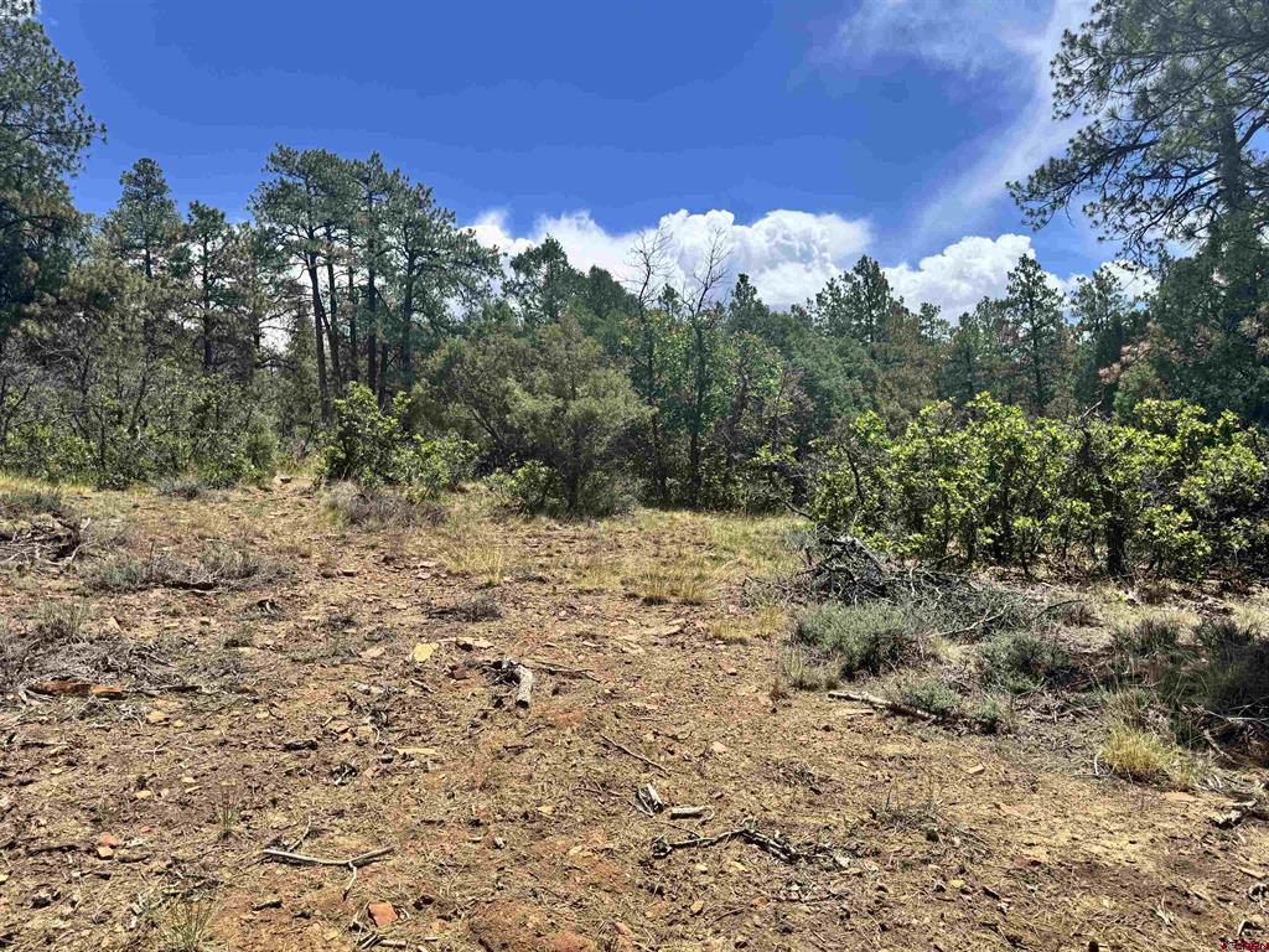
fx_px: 880
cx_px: 634
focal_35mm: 24
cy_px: 476
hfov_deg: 71.6
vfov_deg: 56.8
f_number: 1.78
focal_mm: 6.76
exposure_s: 1/4950
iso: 80
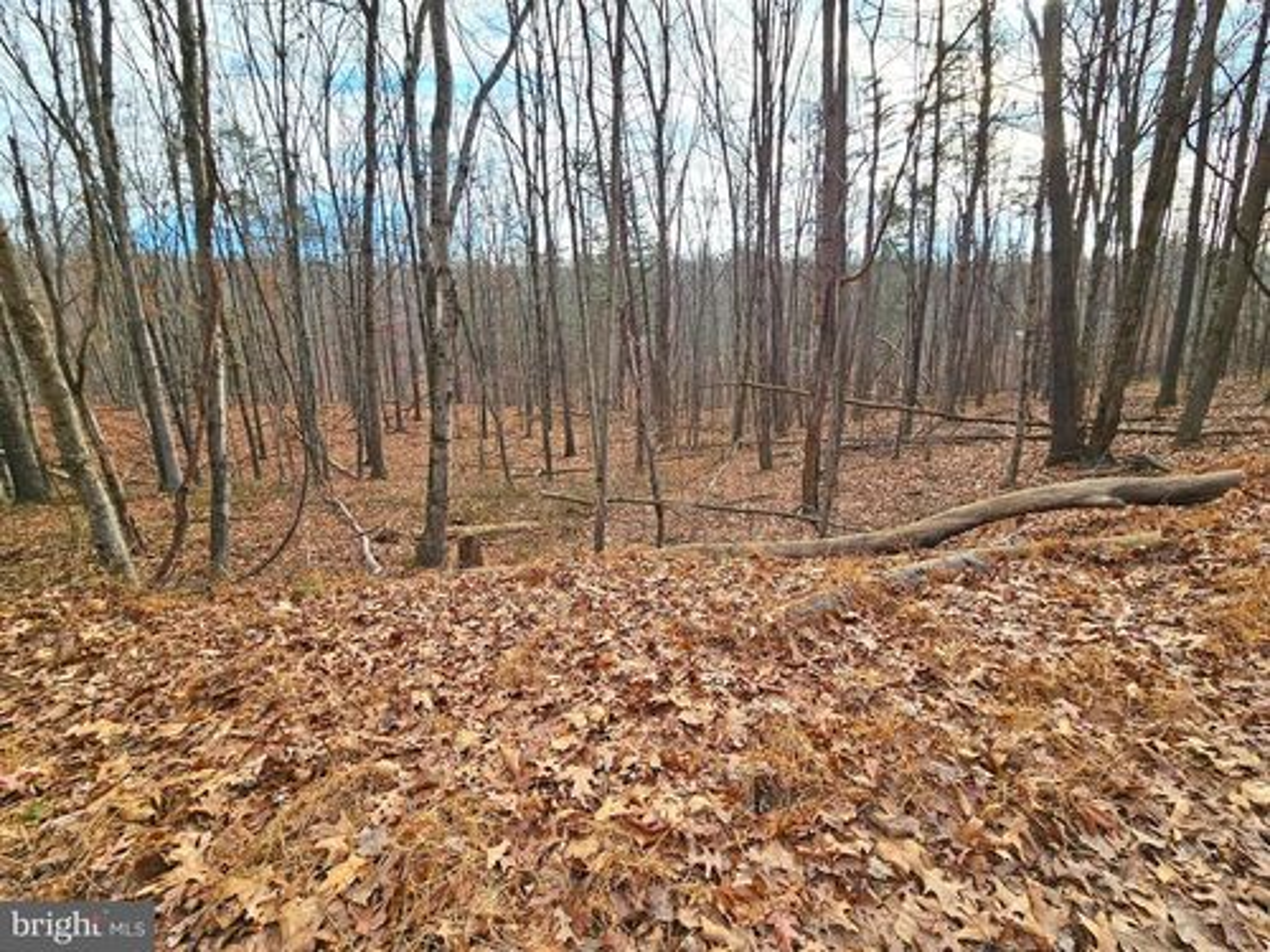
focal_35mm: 13
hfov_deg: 106.2
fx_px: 477
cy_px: 476
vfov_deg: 89.9
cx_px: 635
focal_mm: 2.2
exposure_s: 1/431
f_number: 2.2
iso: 50
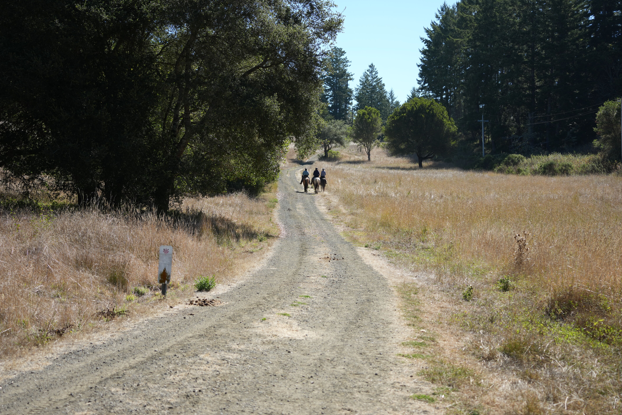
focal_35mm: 58
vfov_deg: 23.4
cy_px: 205
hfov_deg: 34.5
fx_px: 1002
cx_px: 308
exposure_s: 1/800
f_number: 4.5
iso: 250
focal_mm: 57
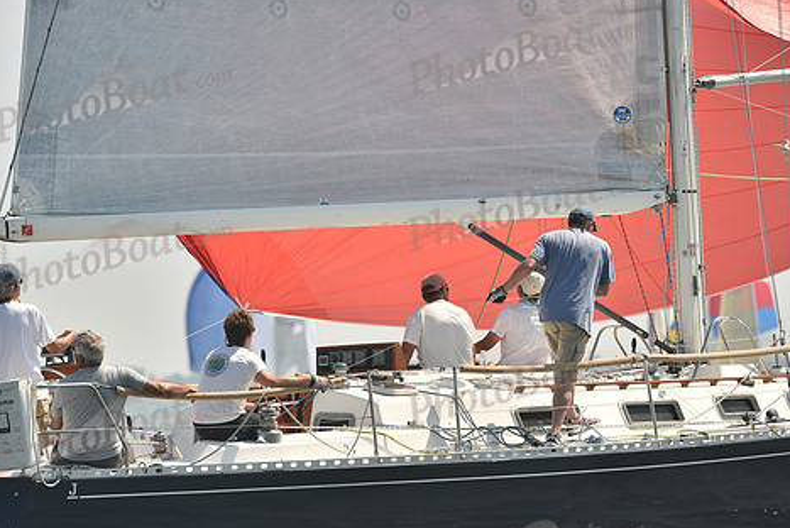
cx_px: 321
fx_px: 8454
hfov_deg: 5.4
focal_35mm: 385
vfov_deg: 3.6
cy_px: 319
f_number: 6.3
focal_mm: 310
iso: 320
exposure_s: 1/1250
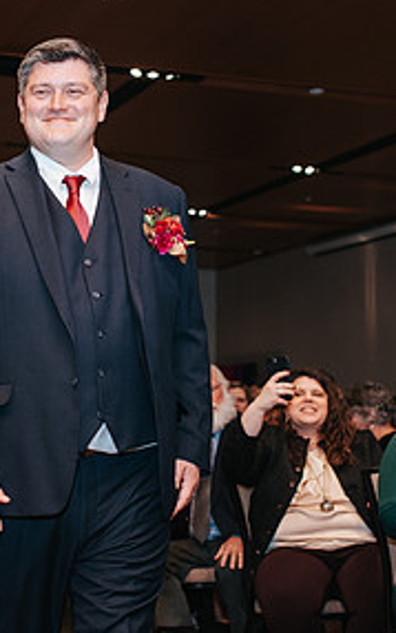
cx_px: 84
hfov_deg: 15.5
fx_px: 1449
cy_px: 310
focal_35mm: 84
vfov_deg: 24.6
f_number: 2.8
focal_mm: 35
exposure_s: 1/200
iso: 1000
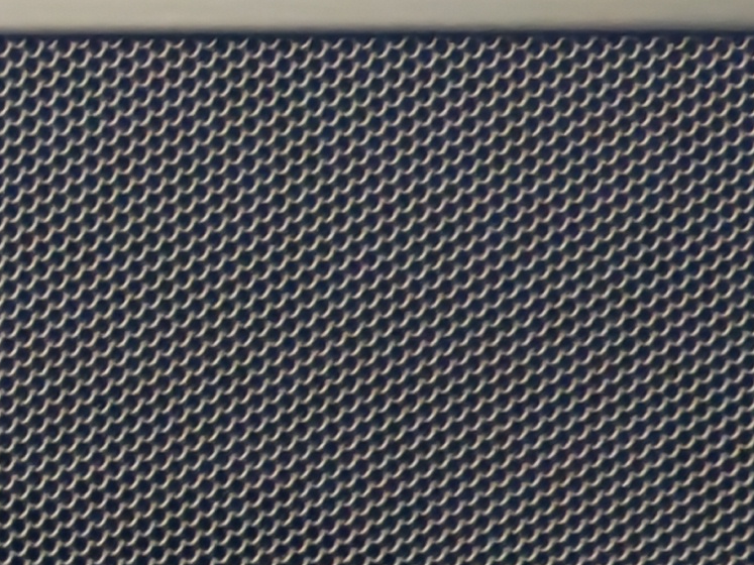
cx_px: -840
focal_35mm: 170
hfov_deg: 10.5
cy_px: 1493
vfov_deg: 7.9
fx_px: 3702
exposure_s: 1/50
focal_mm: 6.12
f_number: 1.9
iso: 981
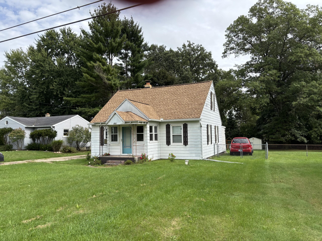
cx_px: 161
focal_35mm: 26
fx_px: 242
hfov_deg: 67.3
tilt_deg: +2.5
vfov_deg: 53.1
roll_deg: +0.2
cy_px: 120
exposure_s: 1/1543
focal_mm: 5.96
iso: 50
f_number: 1.6
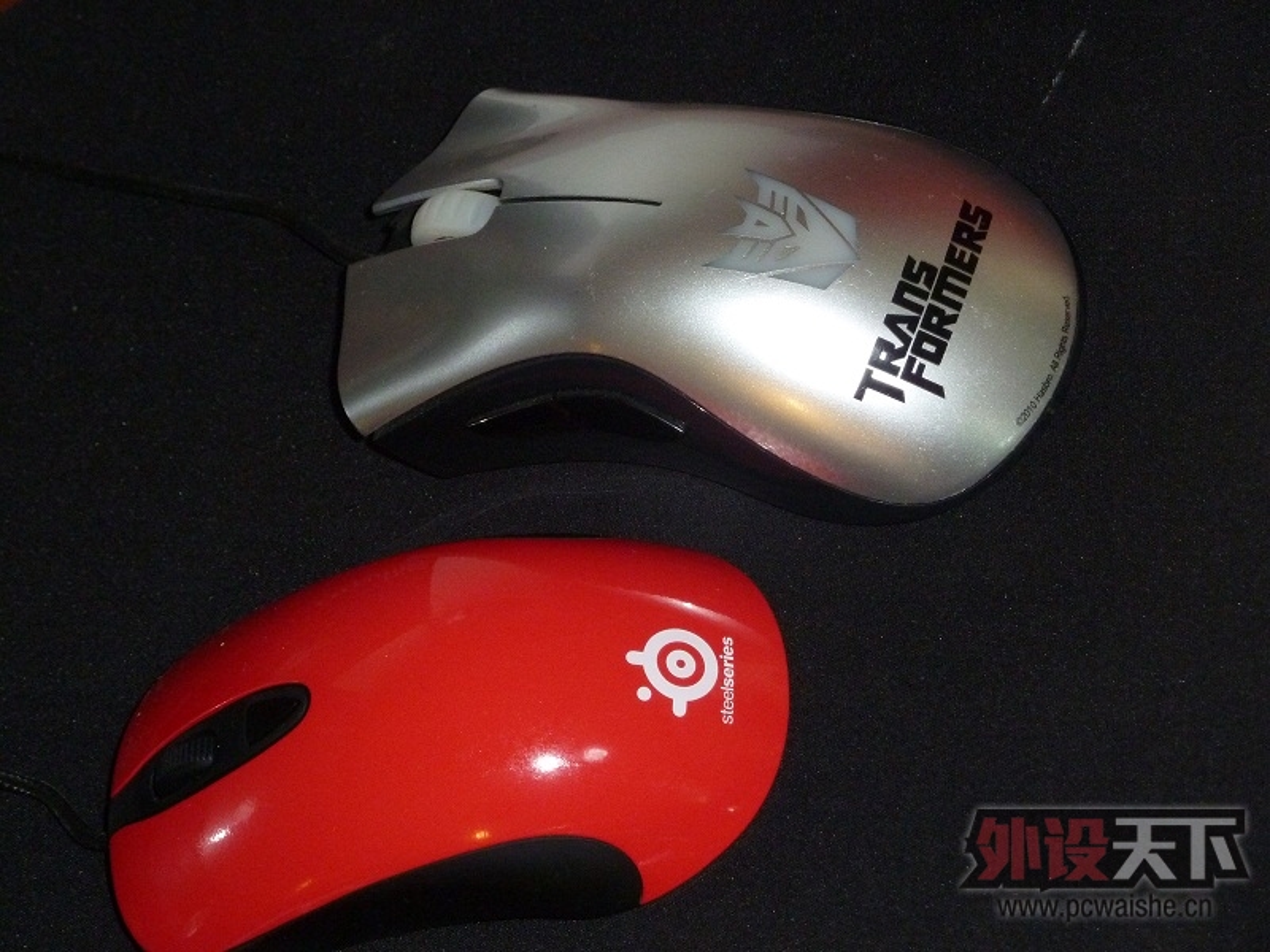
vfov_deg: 13.3
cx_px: 635
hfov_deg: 17.7
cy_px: 476
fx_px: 4072
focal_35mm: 111
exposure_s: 1/30
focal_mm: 18.2
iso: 400
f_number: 4.4
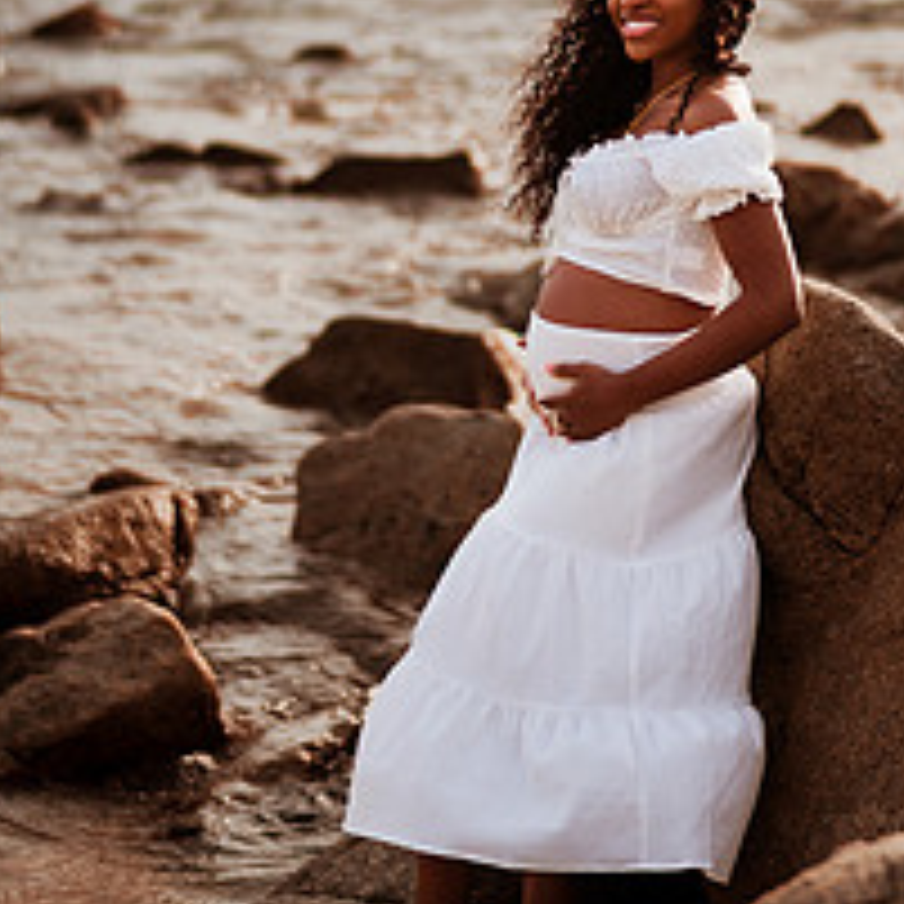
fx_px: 3250
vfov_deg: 15.7
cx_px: 506
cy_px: 103
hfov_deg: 15.8
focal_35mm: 110
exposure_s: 1/6400
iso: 125
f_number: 1.4
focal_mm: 58
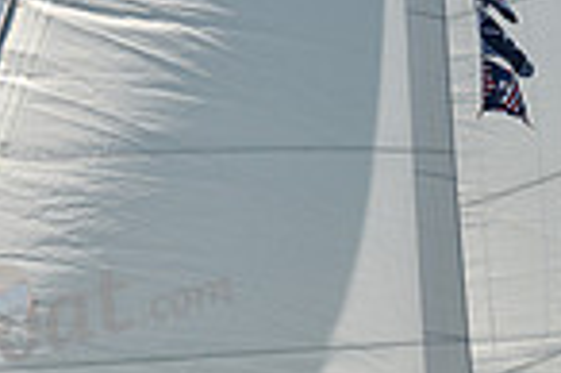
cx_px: 434
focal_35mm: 279
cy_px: 490
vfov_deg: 4.9
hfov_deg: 7.4
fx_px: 4343
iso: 250
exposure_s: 1/800
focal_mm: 70
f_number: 5.6
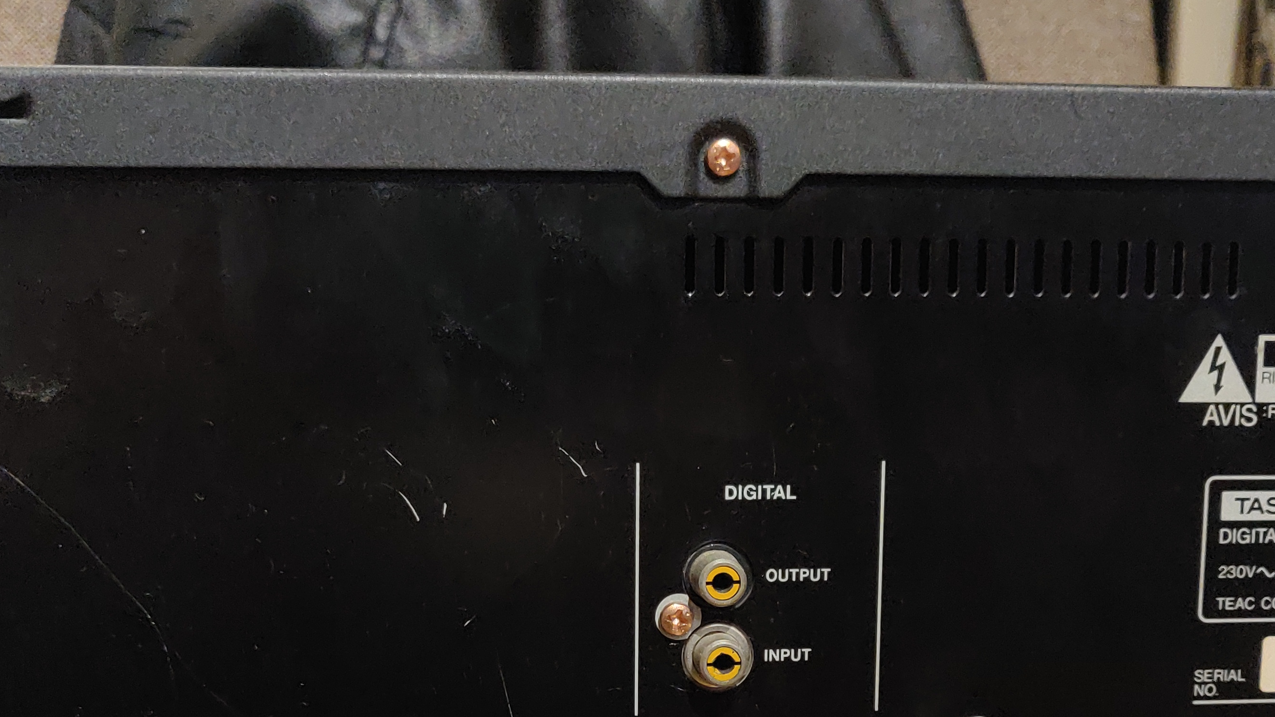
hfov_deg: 43.7
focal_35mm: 47
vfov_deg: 25.0
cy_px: 580
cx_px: 591
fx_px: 1589
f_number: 1.7
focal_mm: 4.25
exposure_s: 1/17
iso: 1000
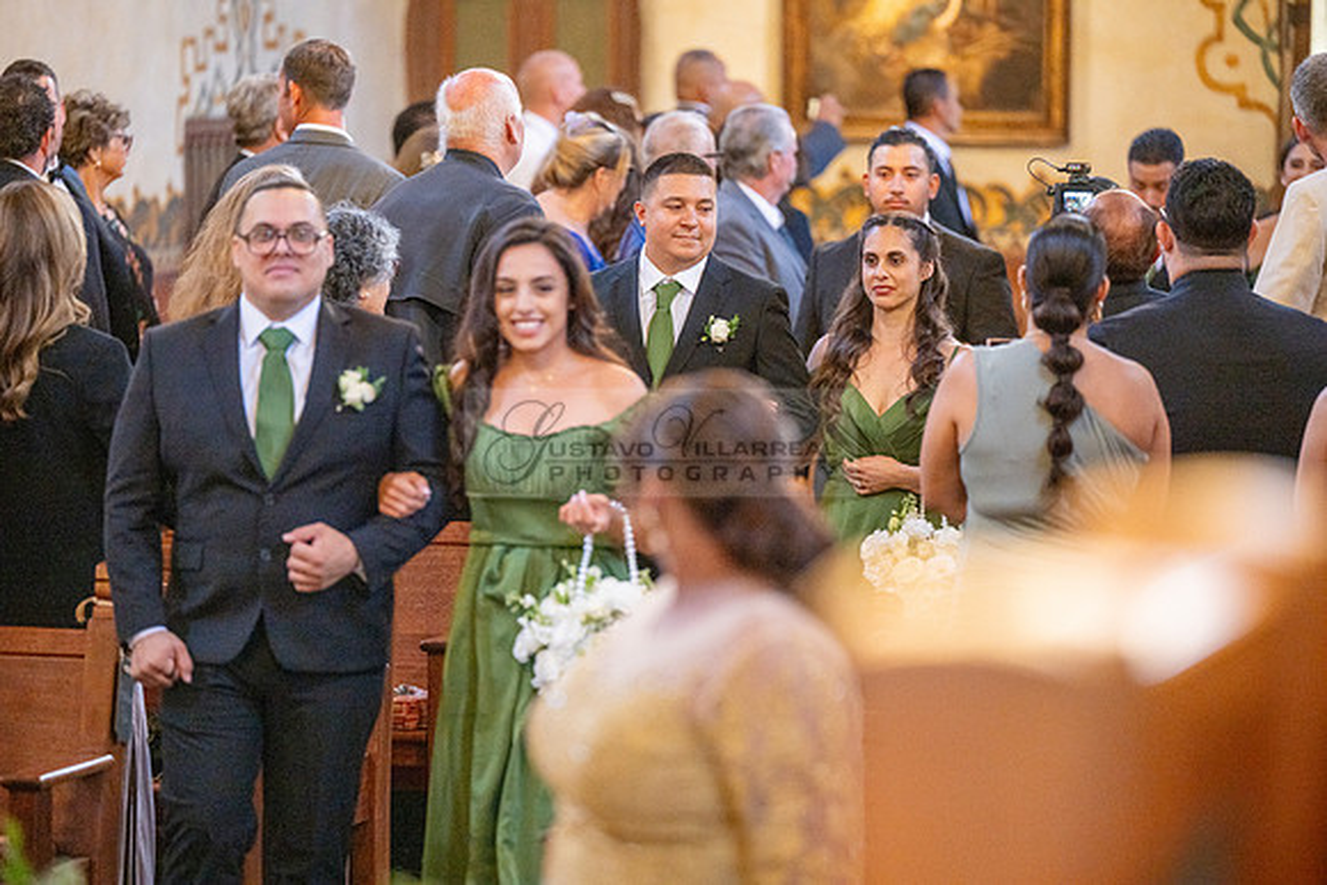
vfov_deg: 6.9
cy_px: 442
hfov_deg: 10.3
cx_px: 664
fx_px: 7374
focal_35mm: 200
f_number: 3.2
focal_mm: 200
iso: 1250
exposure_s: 1/320
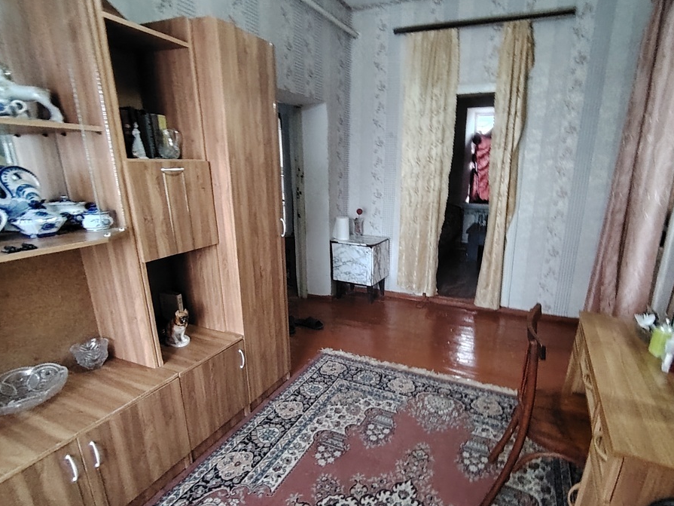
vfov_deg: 68.6
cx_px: 371
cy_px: 262
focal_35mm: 19
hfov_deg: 84.4
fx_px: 370
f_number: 2.2
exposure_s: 1/33.3
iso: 569
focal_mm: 1.42
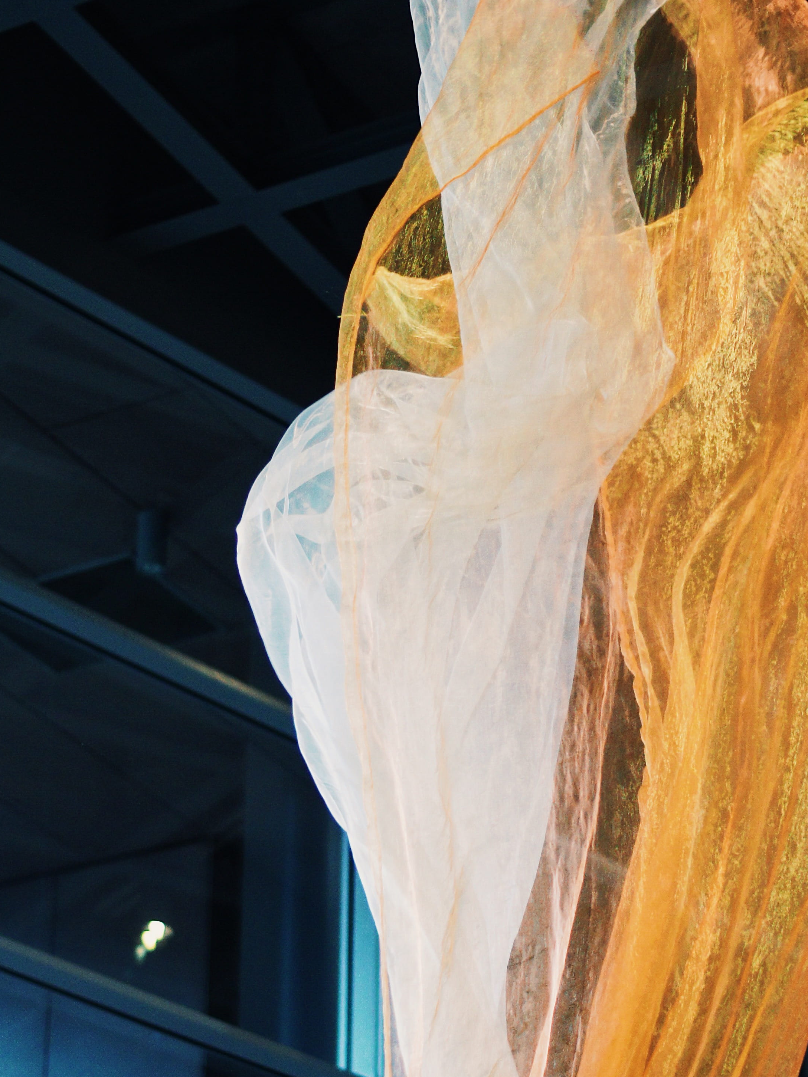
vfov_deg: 17.2
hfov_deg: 13.0
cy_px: 732
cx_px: 494
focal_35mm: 114
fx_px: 3548
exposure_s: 1/400
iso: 800
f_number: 1.8
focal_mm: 50
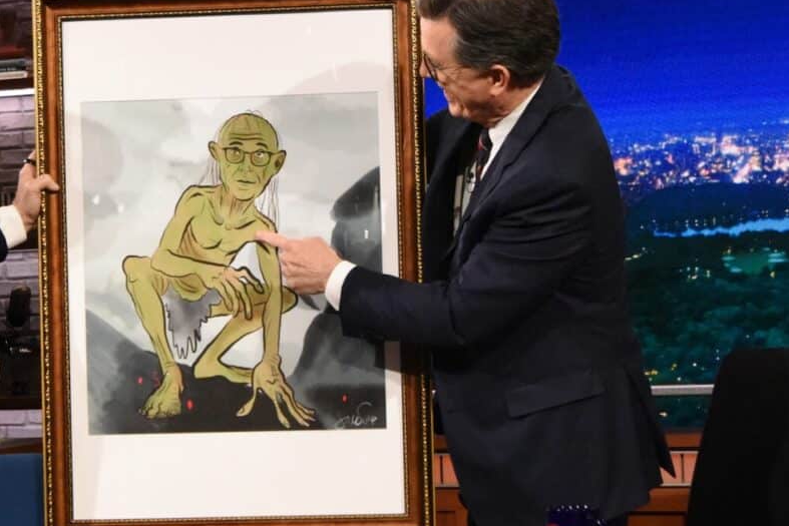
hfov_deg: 32.4
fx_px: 1337
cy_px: 262
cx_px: 215
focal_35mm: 61
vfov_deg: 22.3
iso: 6400
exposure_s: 1/200
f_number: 7.1
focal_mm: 40
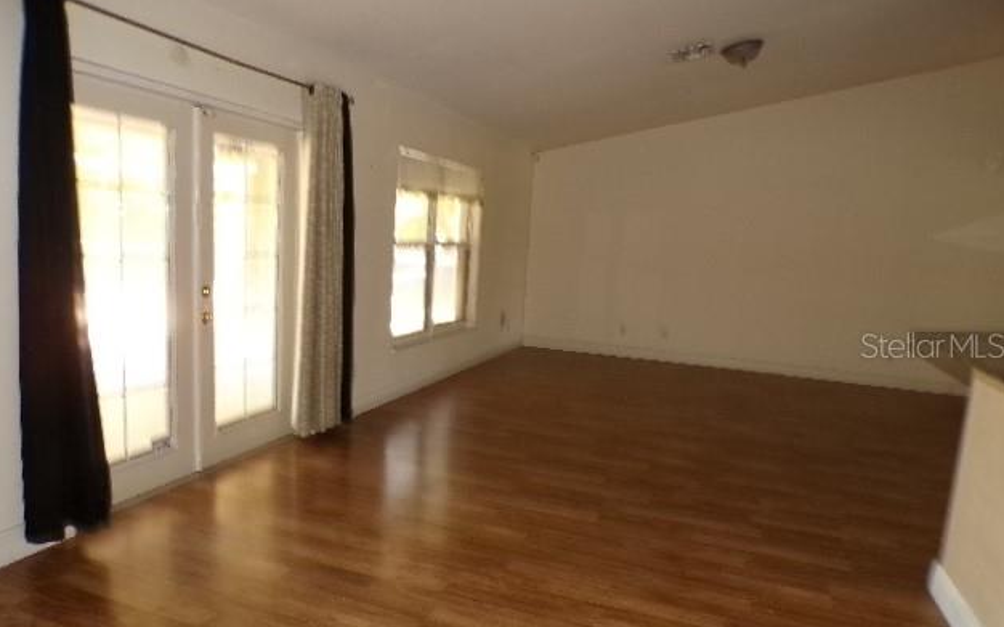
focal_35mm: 26
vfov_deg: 47.5
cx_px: 499
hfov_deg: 70.4
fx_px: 711
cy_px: 345
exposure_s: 1/34
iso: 200
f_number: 3
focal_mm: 4.3
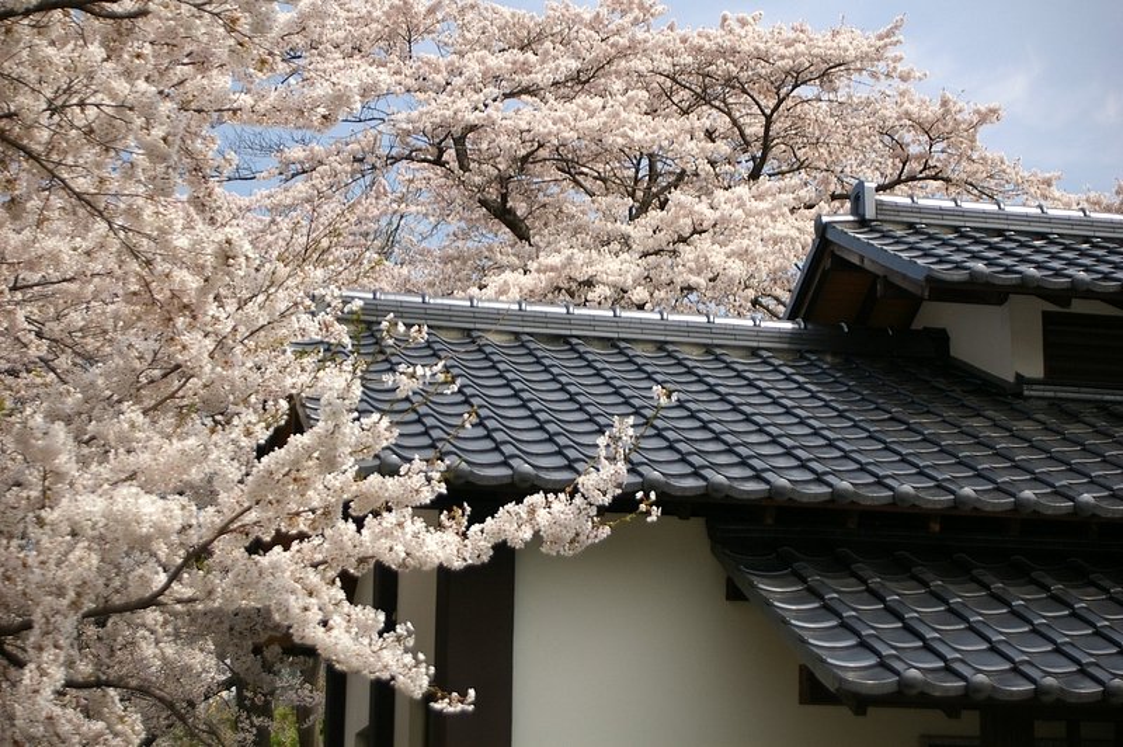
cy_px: 374
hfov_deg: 27.0
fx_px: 2338
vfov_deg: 18.2
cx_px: 562
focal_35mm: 75
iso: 200
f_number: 5.6
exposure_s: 1/1000
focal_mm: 50
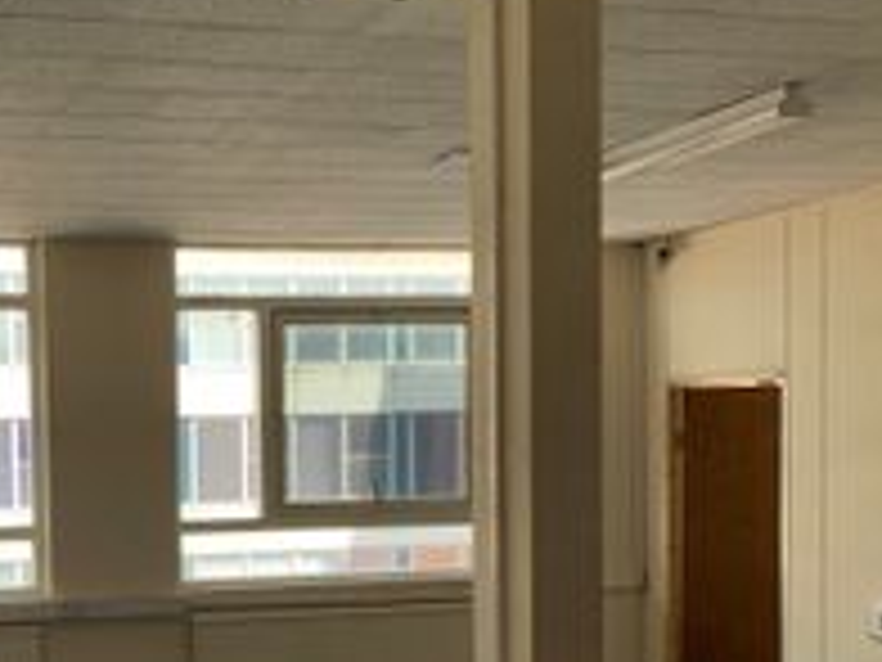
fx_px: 1350
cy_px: 536
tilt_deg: -4.6
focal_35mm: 53
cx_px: 104
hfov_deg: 34.3
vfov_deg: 27.0
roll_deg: +2.2
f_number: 1.8
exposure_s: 1/199
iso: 25
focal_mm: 4.25
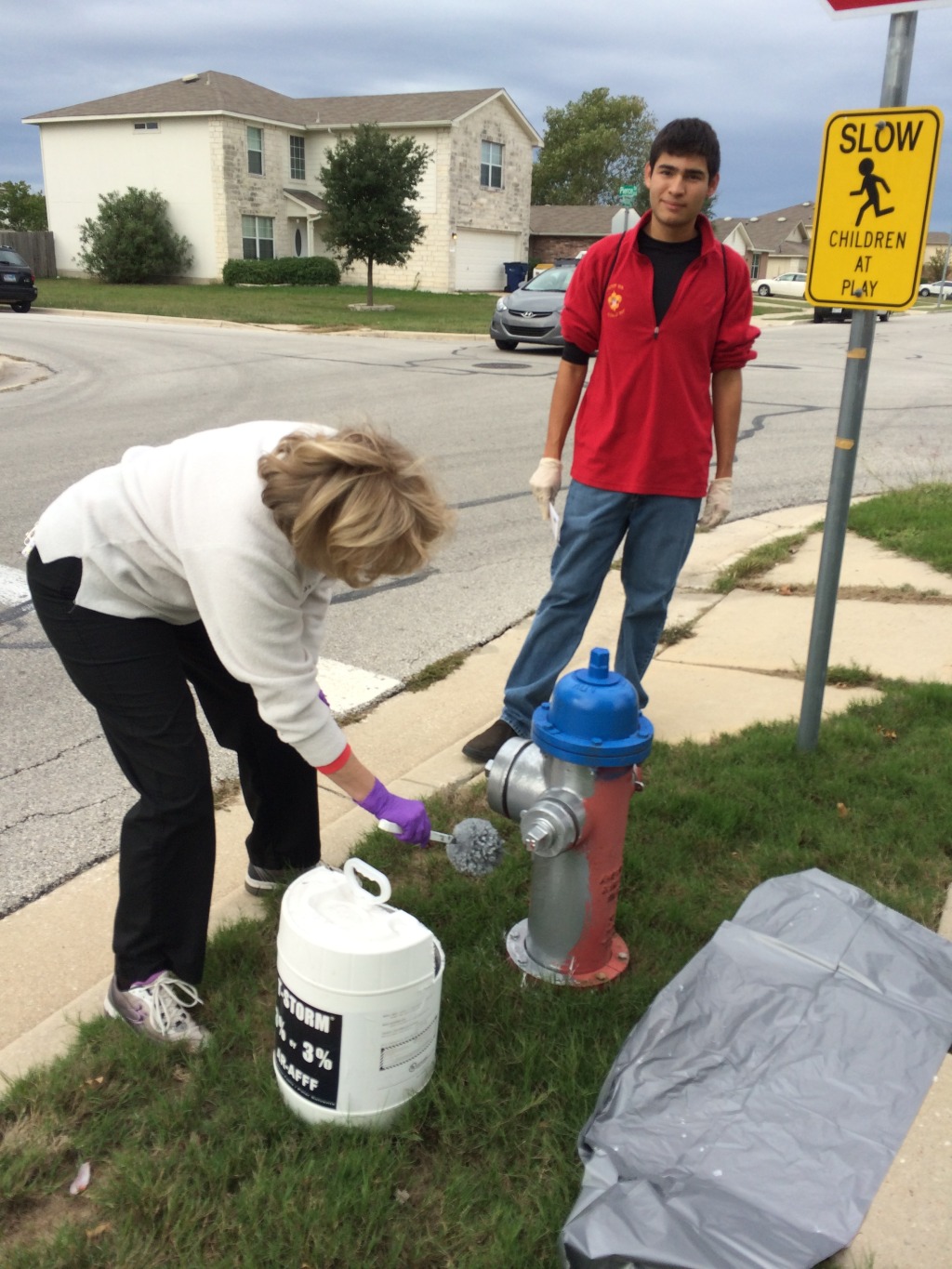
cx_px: 476
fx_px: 1063
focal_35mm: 29
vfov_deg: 61.7
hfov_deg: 48.2
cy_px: 634
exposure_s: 1/873
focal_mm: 4.15
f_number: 2.2
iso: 32
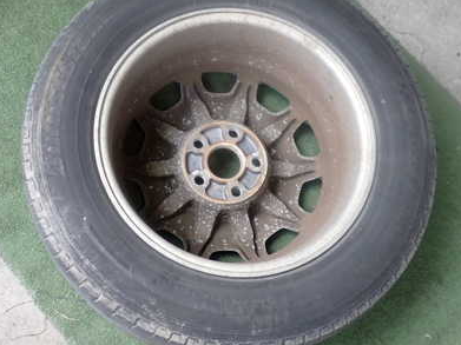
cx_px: 216
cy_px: 159
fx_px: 612
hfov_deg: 41.2
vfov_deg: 31.5
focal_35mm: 46
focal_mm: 5.4
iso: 200
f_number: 2.3
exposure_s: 1/125
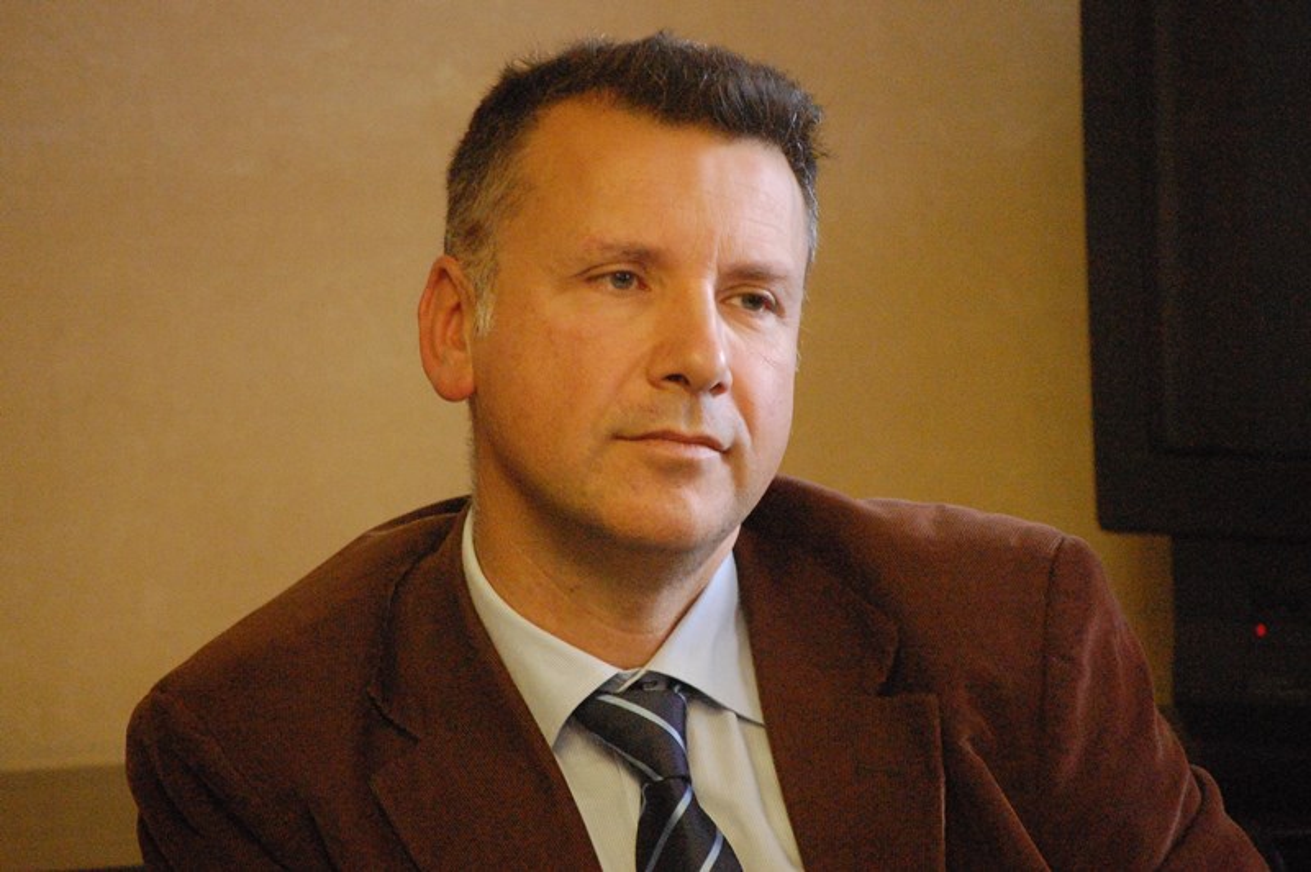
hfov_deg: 7.6
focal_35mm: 270
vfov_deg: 5.1
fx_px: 9824
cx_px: 656
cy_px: 436
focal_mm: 180
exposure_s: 1/50
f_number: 5.6
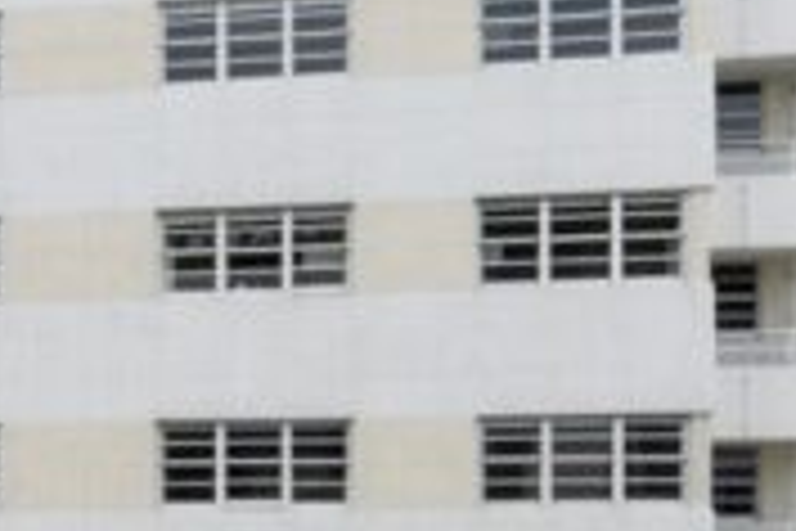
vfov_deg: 14.8
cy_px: 540
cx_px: -247
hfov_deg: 20.4
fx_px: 2012
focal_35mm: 91
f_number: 16
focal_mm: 21
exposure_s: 1/25
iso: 125
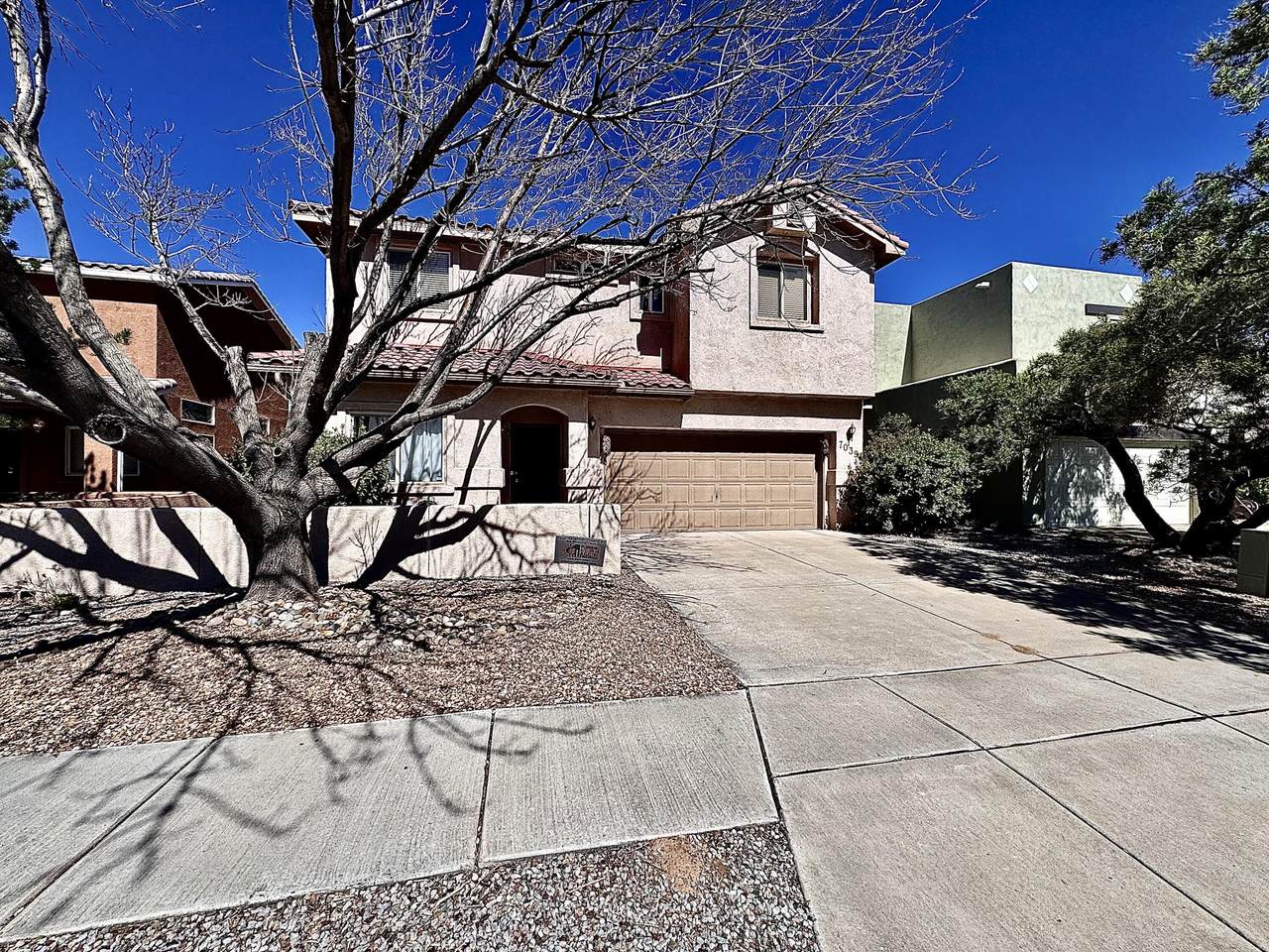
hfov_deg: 102.1
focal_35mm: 14
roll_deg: +0.2
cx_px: 634
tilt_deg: -1.6
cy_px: 476
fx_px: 513
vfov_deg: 85.7
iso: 50
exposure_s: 1/3717
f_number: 2.2
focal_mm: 2.22
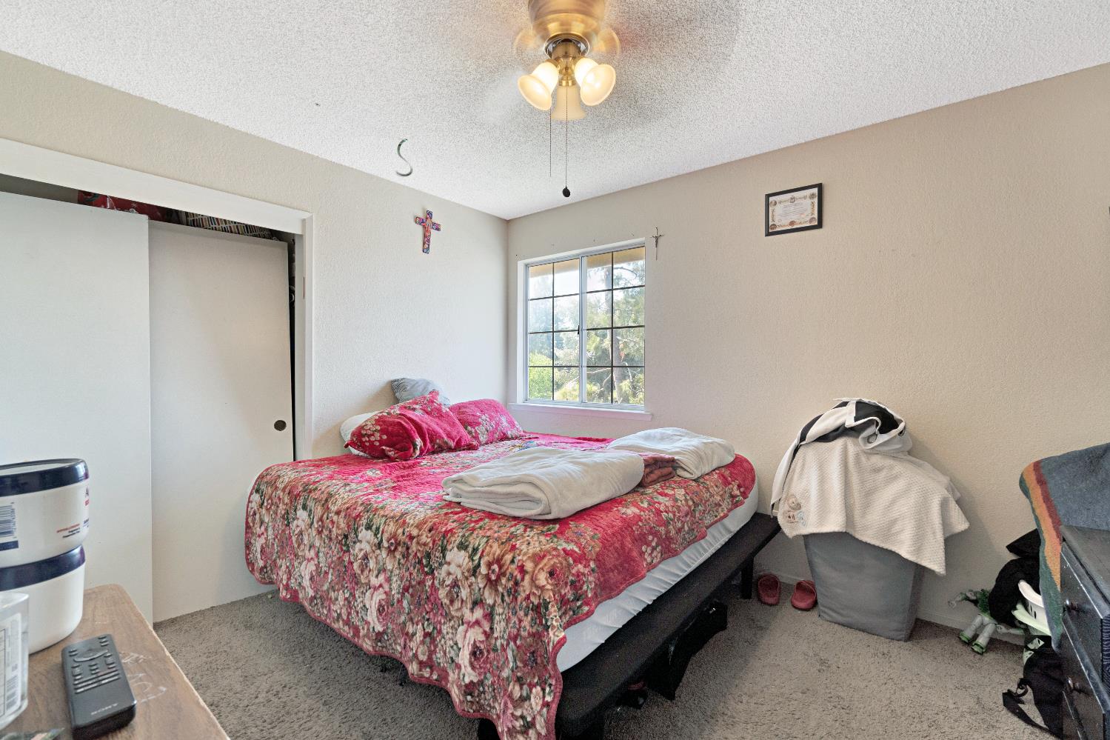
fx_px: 462
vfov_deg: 77.3
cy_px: 370
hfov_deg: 100.4
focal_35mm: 15
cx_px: 555
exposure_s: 1/15
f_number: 8
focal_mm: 10
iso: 400
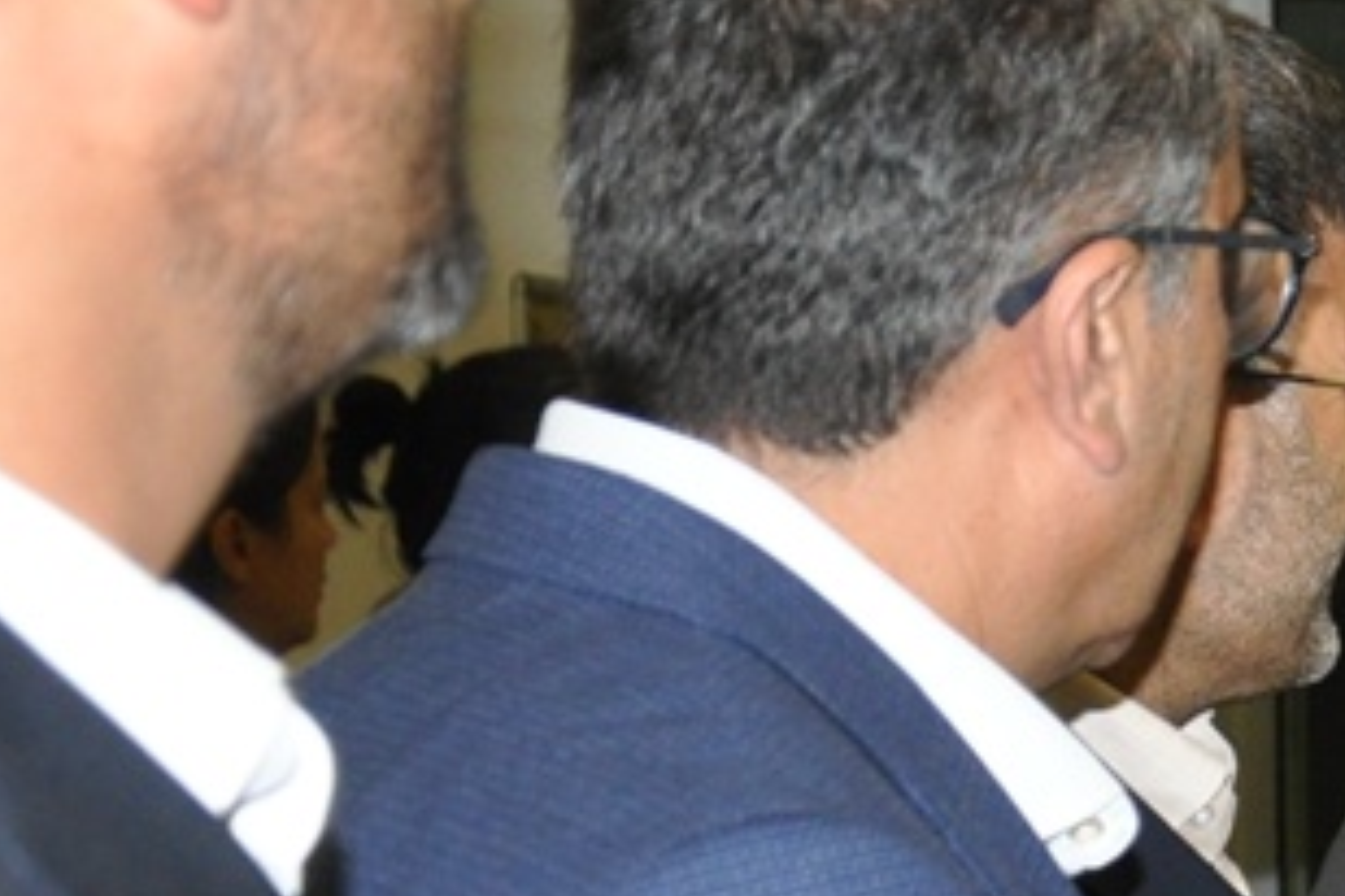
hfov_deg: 9.7
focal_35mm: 199
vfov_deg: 6.9
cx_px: 2599
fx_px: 7434
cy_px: 565
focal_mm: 30
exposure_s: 1/60
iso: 800
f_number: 4.2
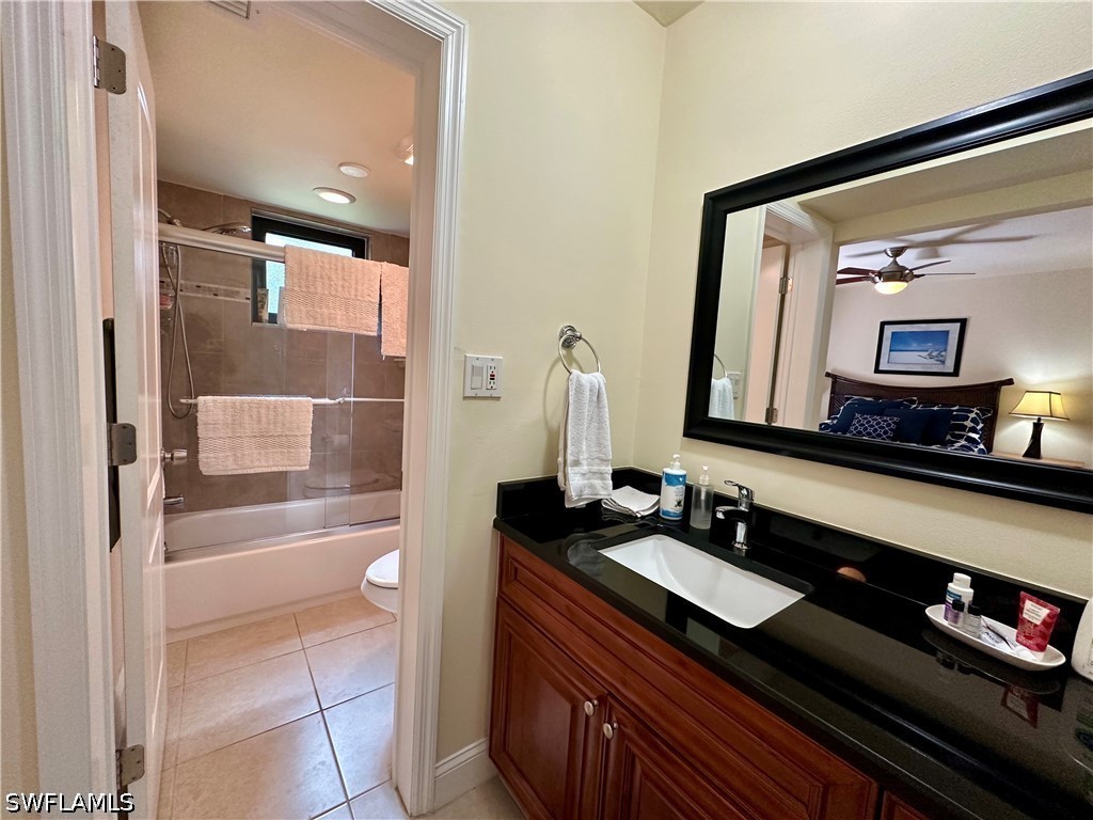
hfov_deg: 102.1
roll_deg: -3.9
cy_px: 410
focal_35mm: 14
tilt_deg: -4.6
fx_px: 442
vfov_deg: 85.7
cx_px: 546
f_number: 2.2
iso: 320
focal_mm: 2.22
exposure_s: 1/120
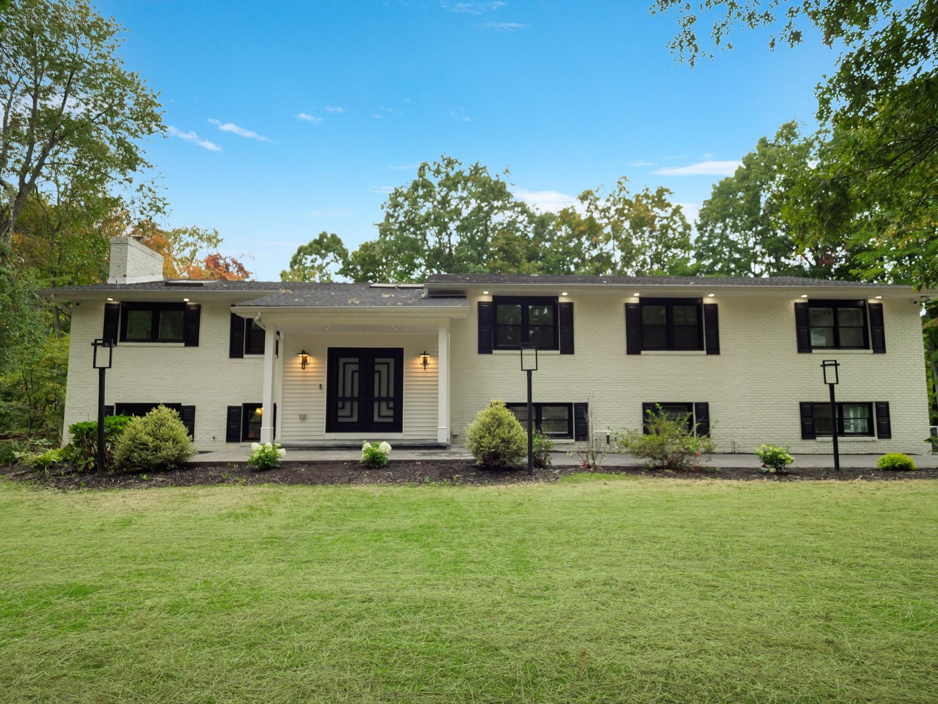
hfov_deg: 91.0
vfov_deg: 74.7
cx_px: 479
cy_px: 372
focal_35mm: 17
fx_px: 461
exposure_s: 1/400
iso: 800
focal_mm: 8
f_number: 2.8
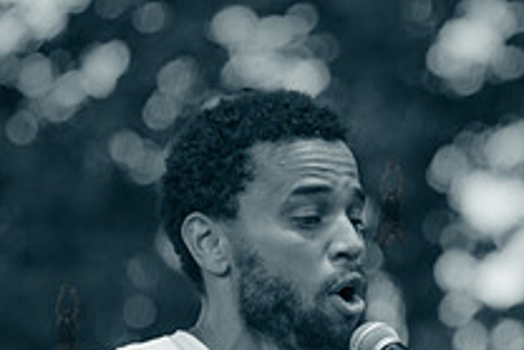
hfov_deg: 5.5
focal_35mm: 376
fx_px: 5477
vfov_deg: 3.7
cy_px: 444
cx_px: 390
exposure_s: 1/800
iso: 1250
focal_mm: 135
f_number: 3.5
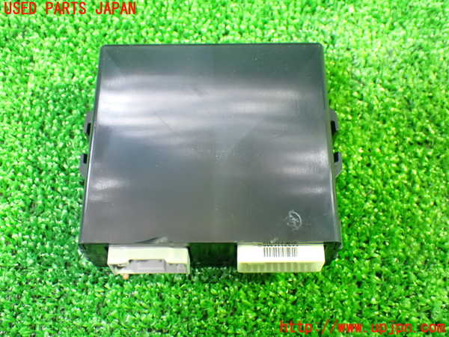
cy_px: 168
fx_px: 571
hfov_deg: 42.9
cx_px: 224
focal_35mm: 44
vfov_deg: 32.9
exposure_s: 1/25
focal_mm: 7.84
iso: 1600
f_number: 2.9
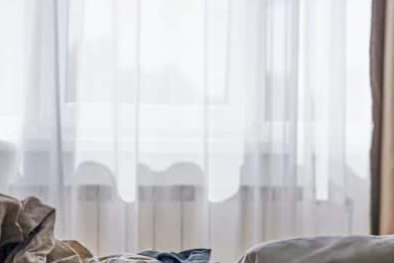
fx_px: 1434
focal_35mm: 131
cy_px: 181
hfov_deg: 15.6
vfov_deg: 10.5
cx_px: 199
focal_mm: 50
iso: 160
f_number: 2.8
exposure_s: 1/1600
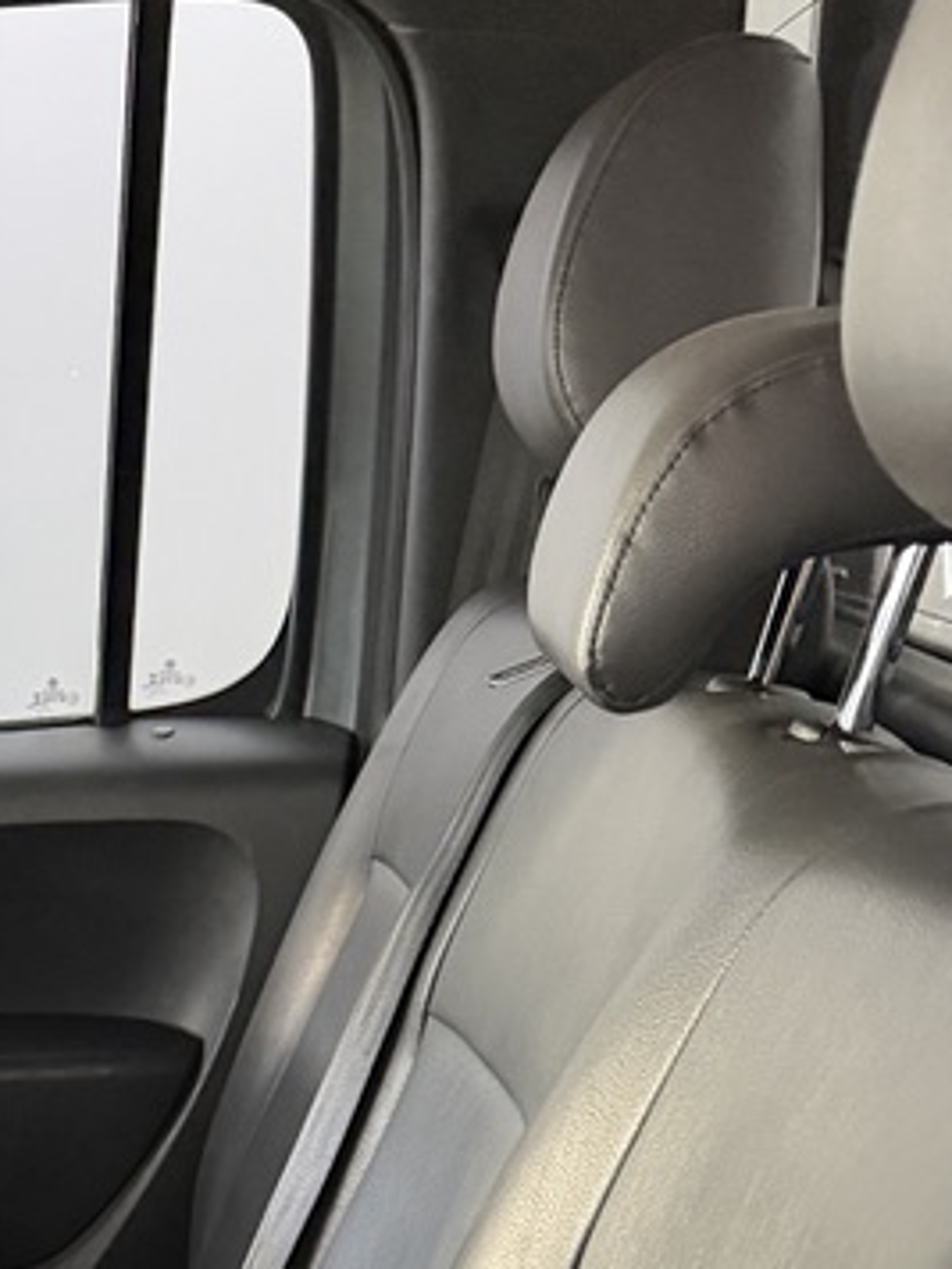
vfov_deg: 24.6
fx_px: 2530
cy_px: 1640
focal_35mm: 69
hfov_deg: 20.0
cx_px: -193
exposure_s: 1/36
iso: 1000
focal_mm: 6.76
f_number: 1.78
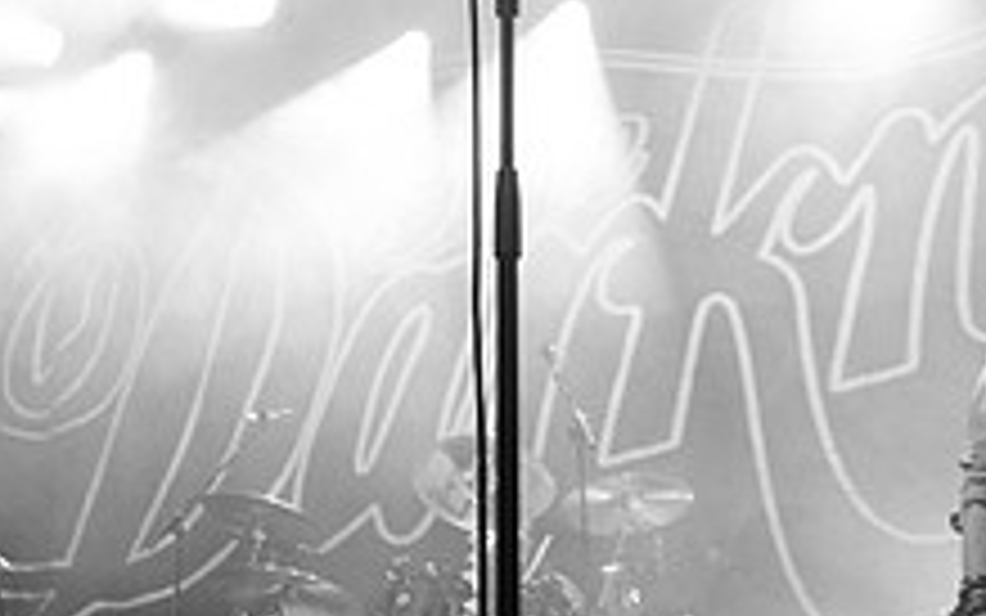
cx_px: 7
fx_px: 1855
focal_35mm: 69
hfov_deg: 28.0
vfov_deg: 18.8
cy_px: 163
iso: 2500
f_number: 3.2
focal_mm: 24
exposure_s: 1/250
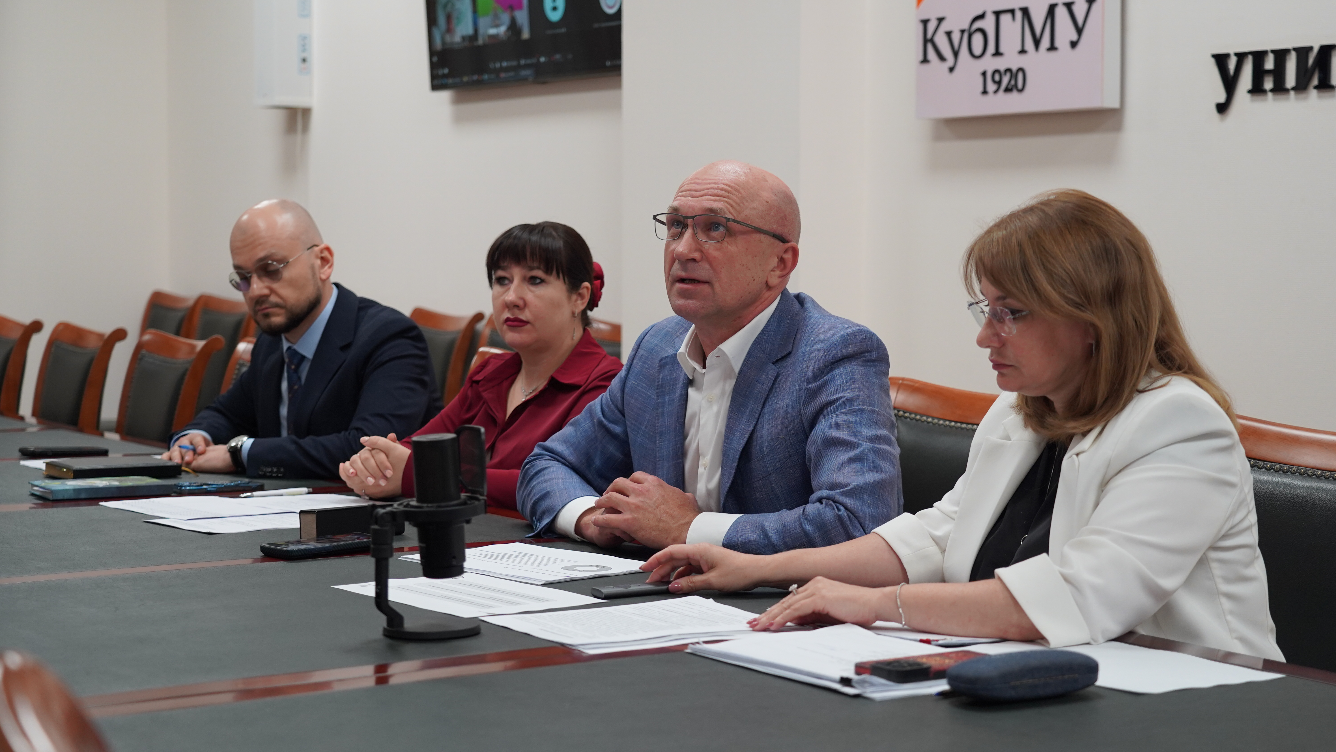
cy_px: 369
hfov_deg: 35.4
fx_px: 2090
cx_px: 670
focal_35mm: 59
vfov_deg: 20.4
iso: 1250
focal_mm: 56
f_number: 4
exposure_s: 1/160
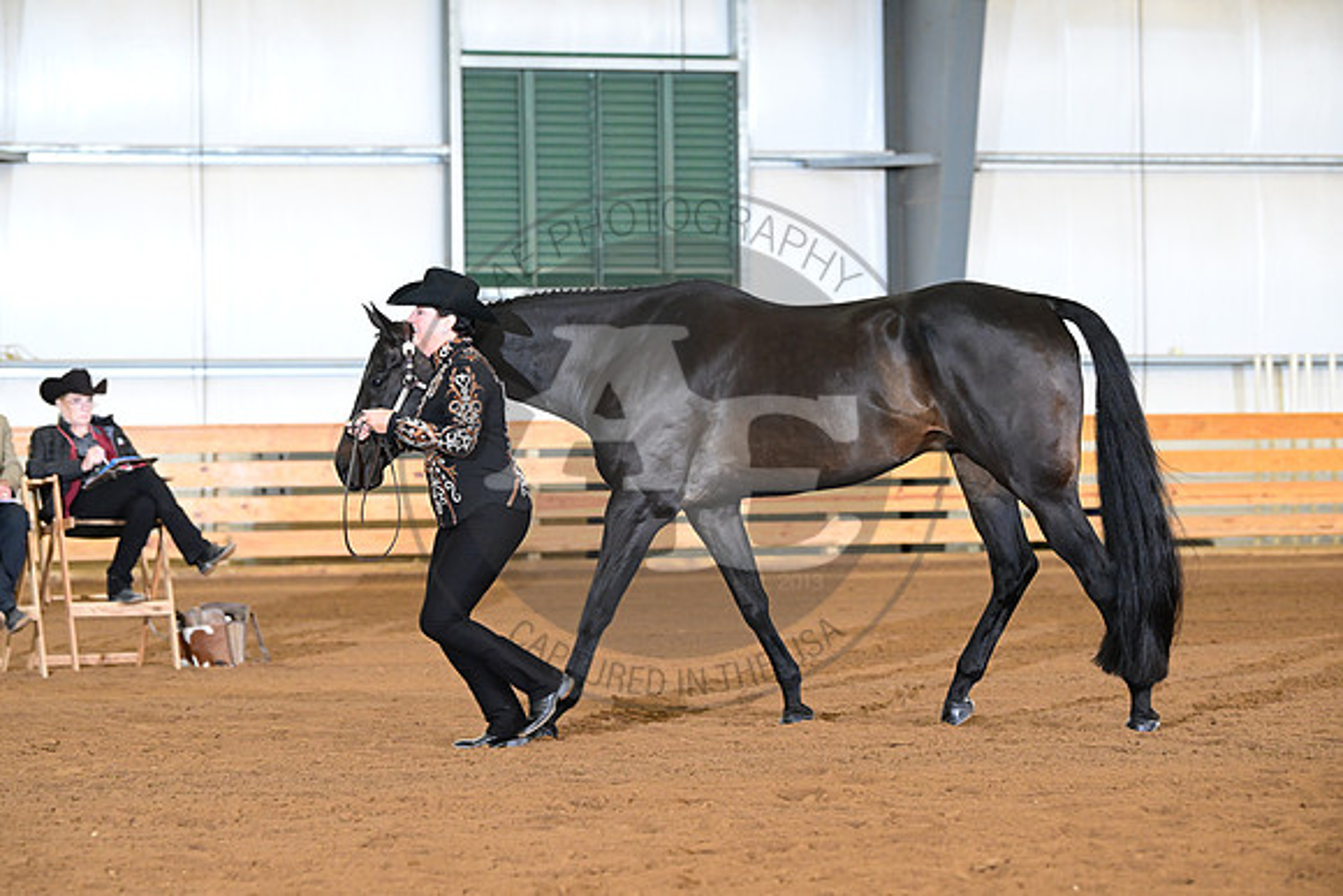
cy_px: 448
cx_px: 672
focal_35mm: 135
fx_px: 5037
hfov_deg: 15.2
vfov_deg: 10.2
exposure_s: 1/200
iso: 2500
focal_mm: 135
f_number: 4.5
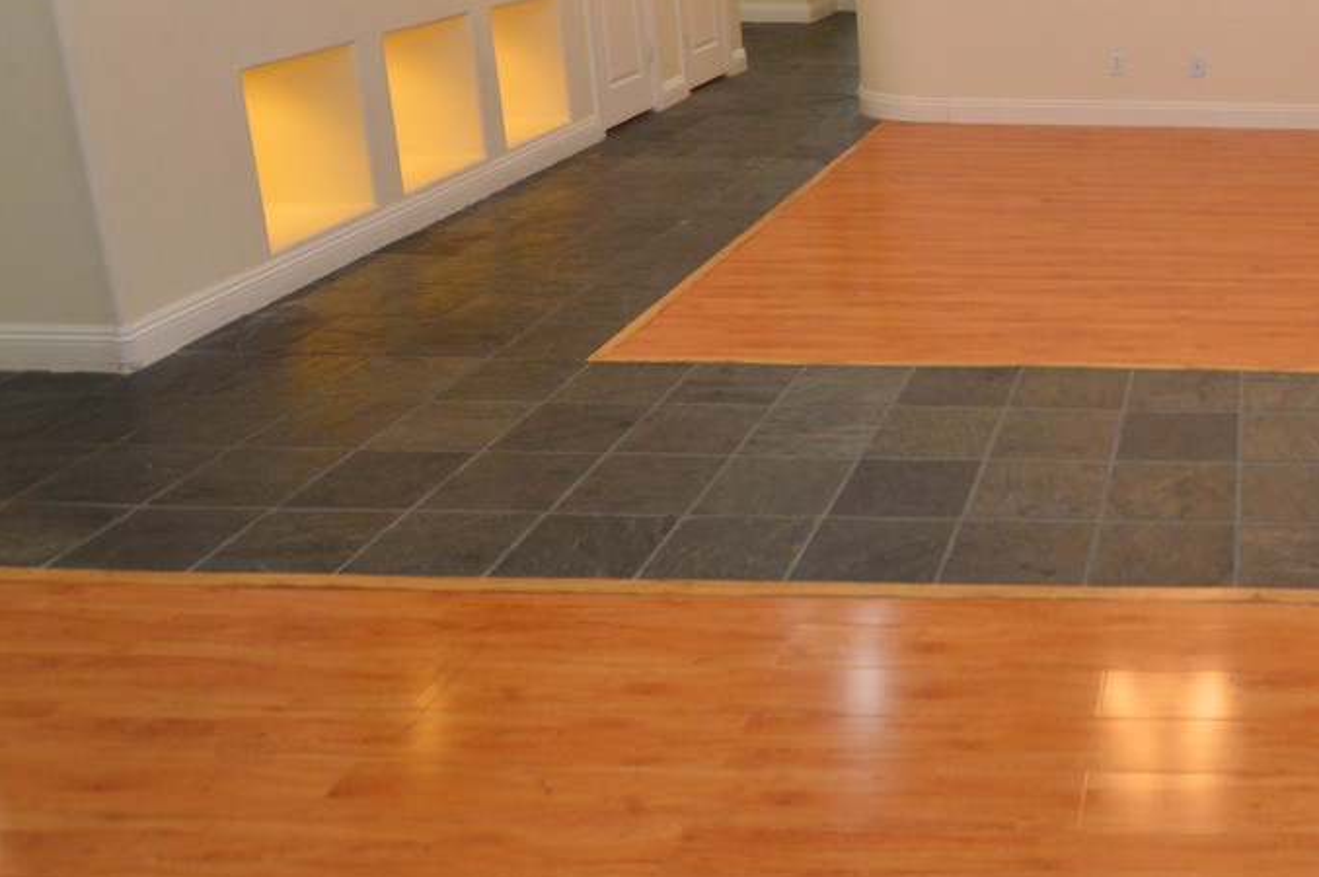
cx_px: 1266
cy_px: 226
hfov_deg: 46.1
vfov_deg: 36.0
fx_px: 1318
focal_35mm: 36
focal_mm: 10
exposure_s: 1/60
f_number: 3.5
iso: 450
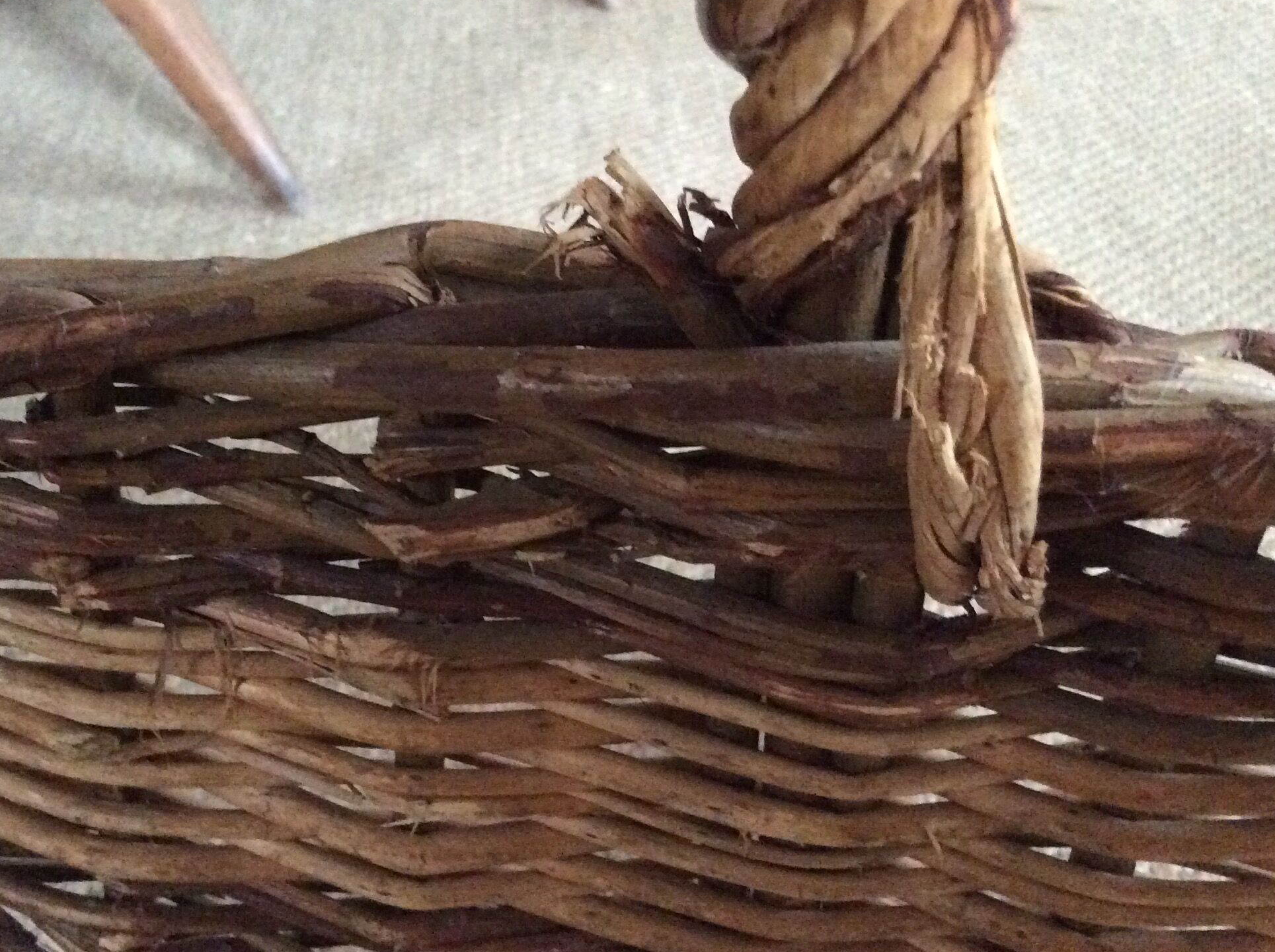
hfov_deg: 43.9
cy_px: 472
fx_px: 1582
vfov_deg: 33.5
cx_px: 582
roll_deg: -2.4
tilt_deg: -35.0
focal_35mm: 43
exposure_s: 1/17
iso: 500
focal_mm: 3.3
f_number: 2.4
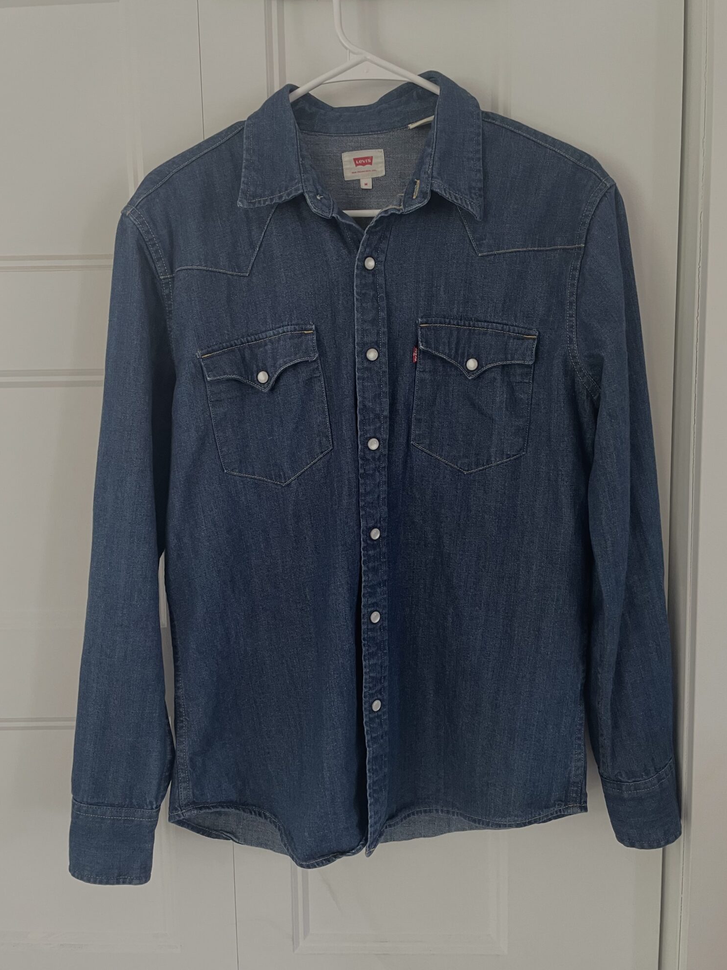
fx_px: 756
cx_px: 369
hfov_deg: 51.4
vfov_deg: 65.3
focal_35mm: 27
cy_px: 479
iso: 160
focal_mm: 4.2
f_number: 1.6
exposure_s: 1/60
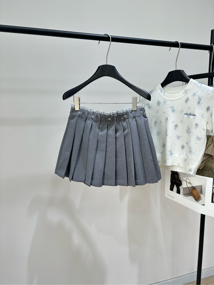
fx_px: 198
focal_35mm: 24
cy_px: 142
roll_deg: +0.5
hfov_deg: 56.8
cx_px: 107
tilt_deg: -8.5
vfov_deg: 71.6
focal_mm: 6.86
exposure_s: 1/121
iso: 80
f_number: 1.78
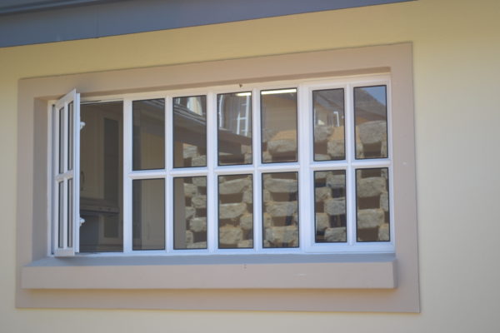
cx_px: 250
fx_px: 937
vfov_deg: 20.2
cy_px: 166
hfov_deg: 29.9
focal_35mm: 68
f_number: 5.3
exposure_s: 1/80
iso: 100
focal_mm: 45
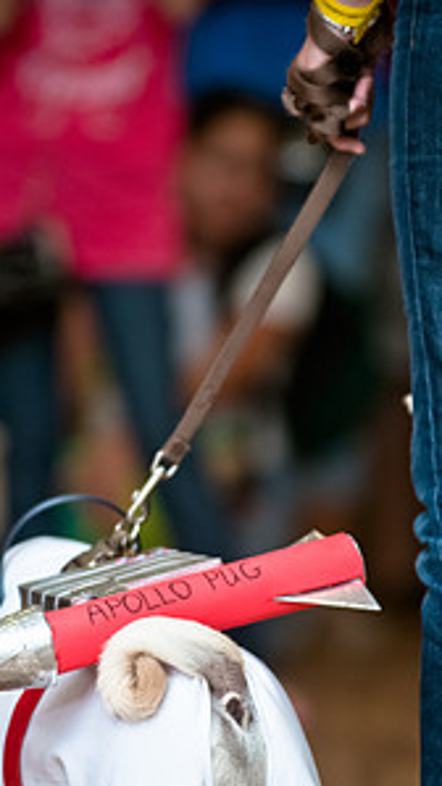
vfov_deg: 4.6
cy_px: 528
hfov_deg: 2.6
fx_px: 9843
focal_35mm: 472
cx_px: 167
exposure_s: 1/200
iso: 200
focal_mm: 200
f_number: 2.8
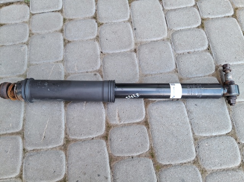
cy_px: 91
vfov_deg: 53.0
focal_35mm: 26
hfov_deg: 67.3
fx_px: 183
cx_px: 122
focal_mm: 3.98
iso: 50
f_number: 1.8
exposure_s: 1/40
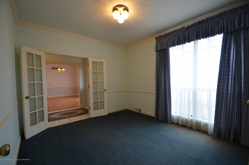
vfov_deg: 77.1
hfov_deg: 100.5
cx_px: 124
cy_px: 82
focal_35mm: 15
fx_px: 104
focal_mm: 10
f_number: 3.5
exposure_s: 1/15
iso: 100
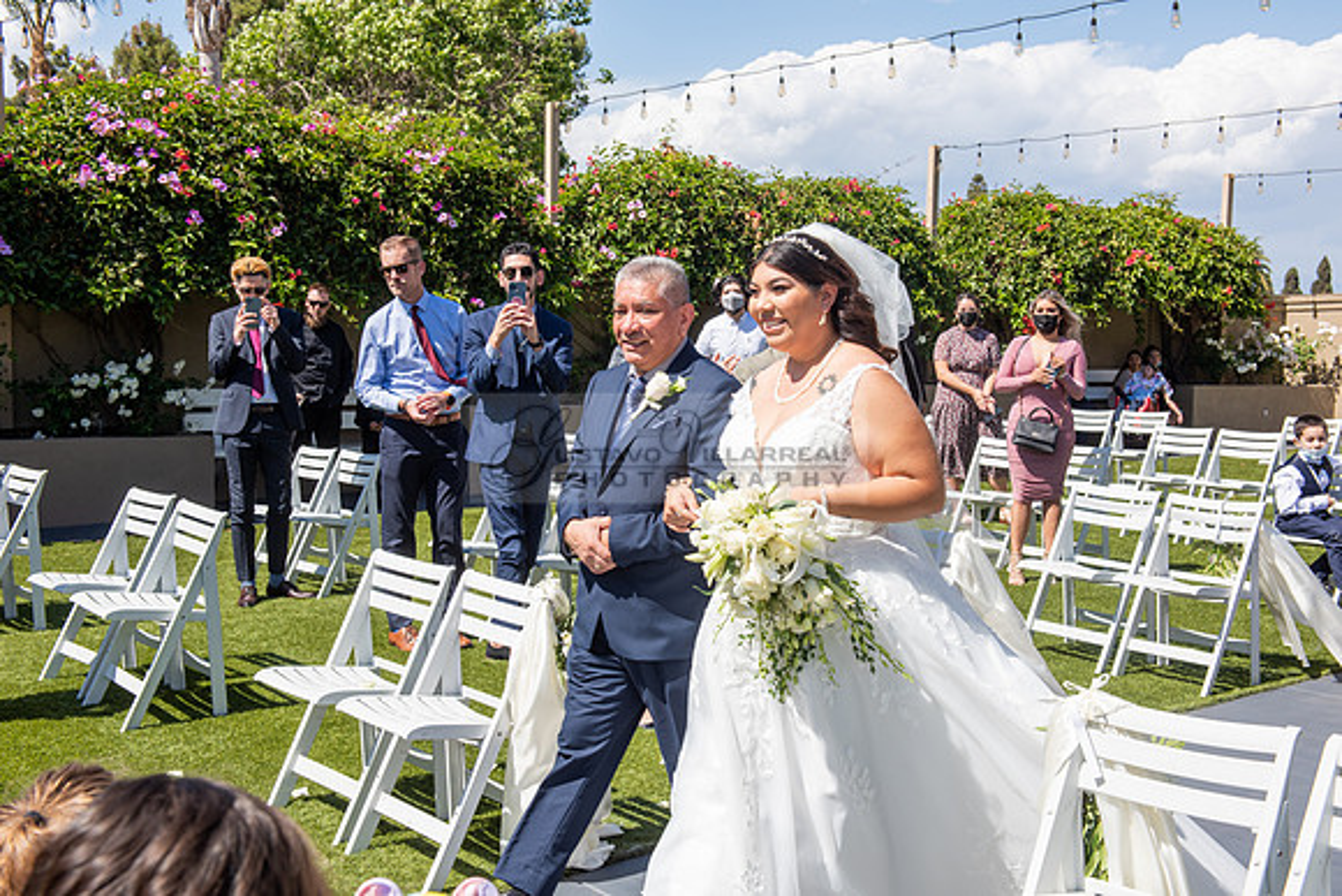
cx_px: 671
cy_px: 448
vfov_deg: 31.9
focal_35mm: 42
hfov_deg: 46.4
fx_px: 1566
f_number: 9
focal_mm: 42
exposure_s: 1/250
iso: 100
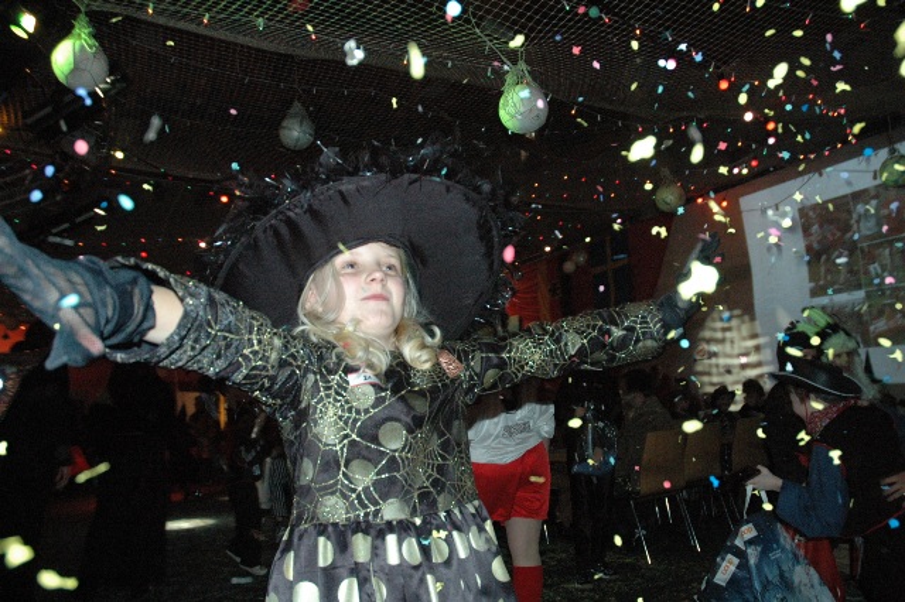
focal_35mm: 27
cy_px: 301
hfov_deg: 67.4
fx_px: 678
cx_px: 452
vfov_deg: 47.9
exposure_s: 1/60
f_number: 5
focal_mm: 18
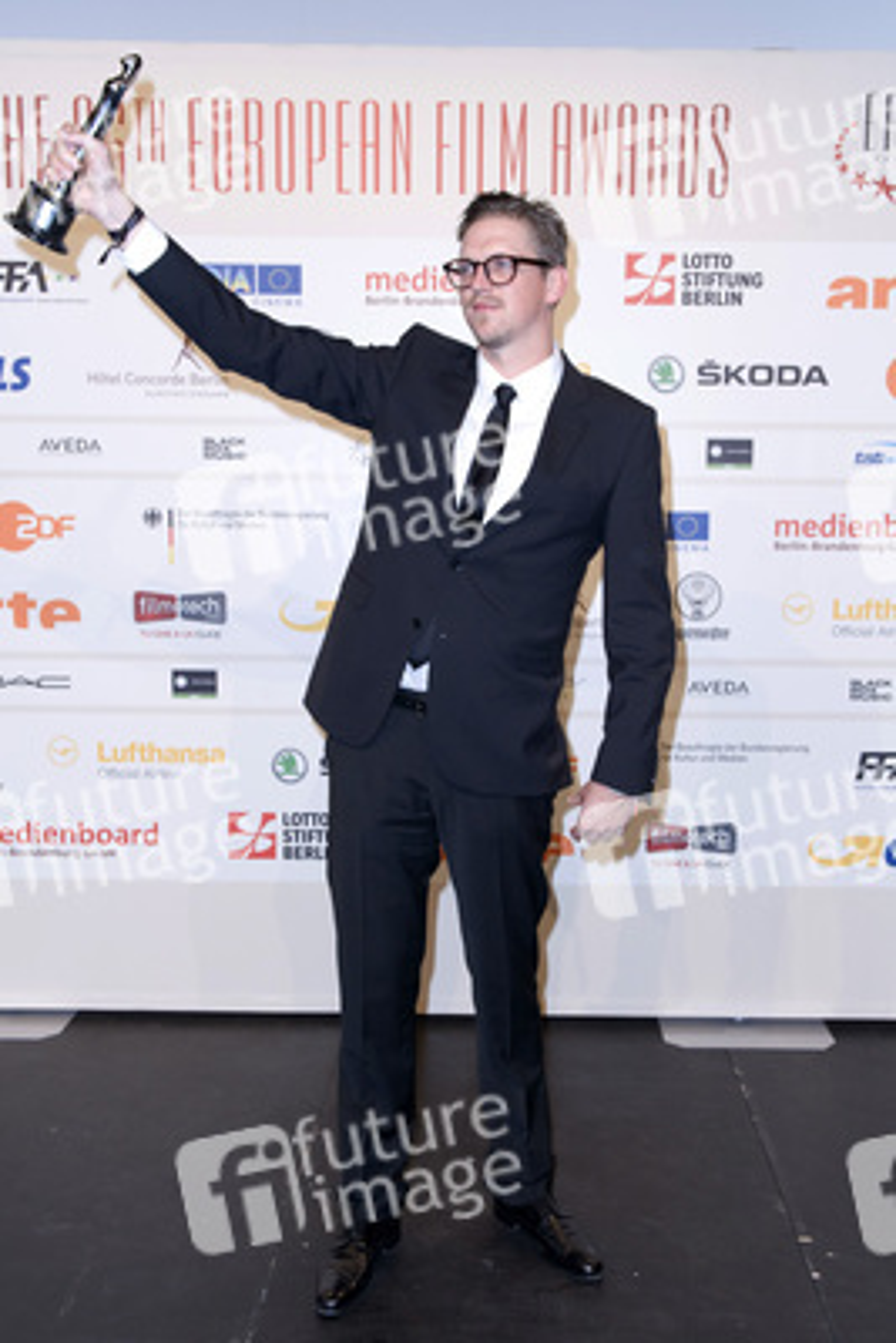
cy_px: 672
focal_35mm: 34
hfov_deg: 38.9
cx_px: 448
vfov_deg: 55.8
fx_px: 1268
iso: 800
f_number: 6.3
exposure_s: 1/250
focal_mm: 34
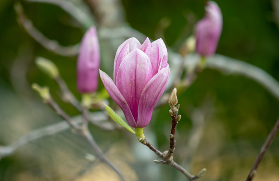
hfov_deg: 4.3
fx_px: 3744
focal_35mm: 488
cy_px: 84
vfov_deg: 2.8
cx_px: 134
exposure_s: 1/60
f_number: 5.6
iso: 100
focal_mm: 300
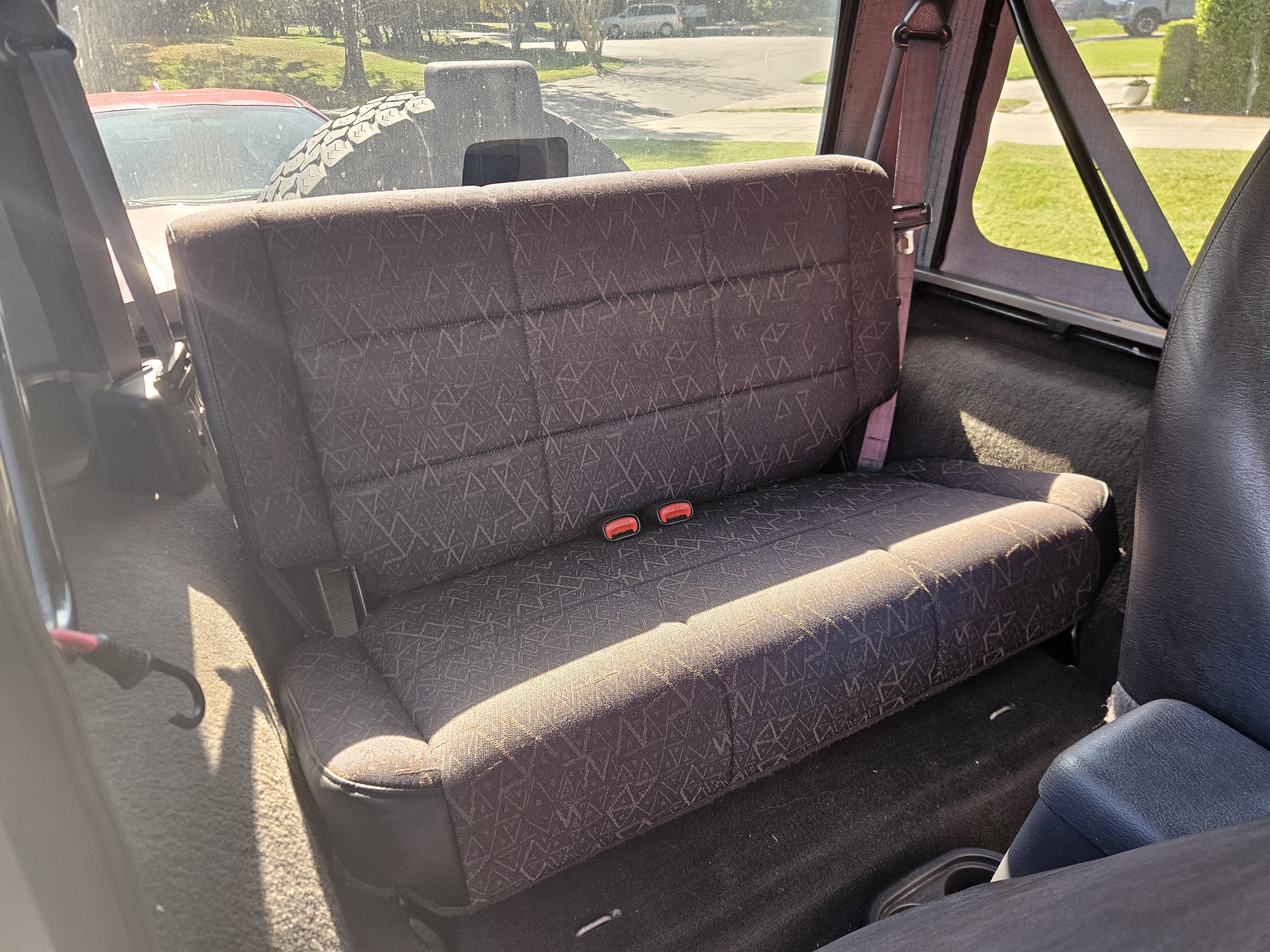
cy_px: 476
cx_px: 635
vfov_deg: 58.9
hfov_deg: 73.9
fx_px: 844
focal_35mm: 23
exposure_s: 1/120
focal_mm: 5.4
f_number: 1.8
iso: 160
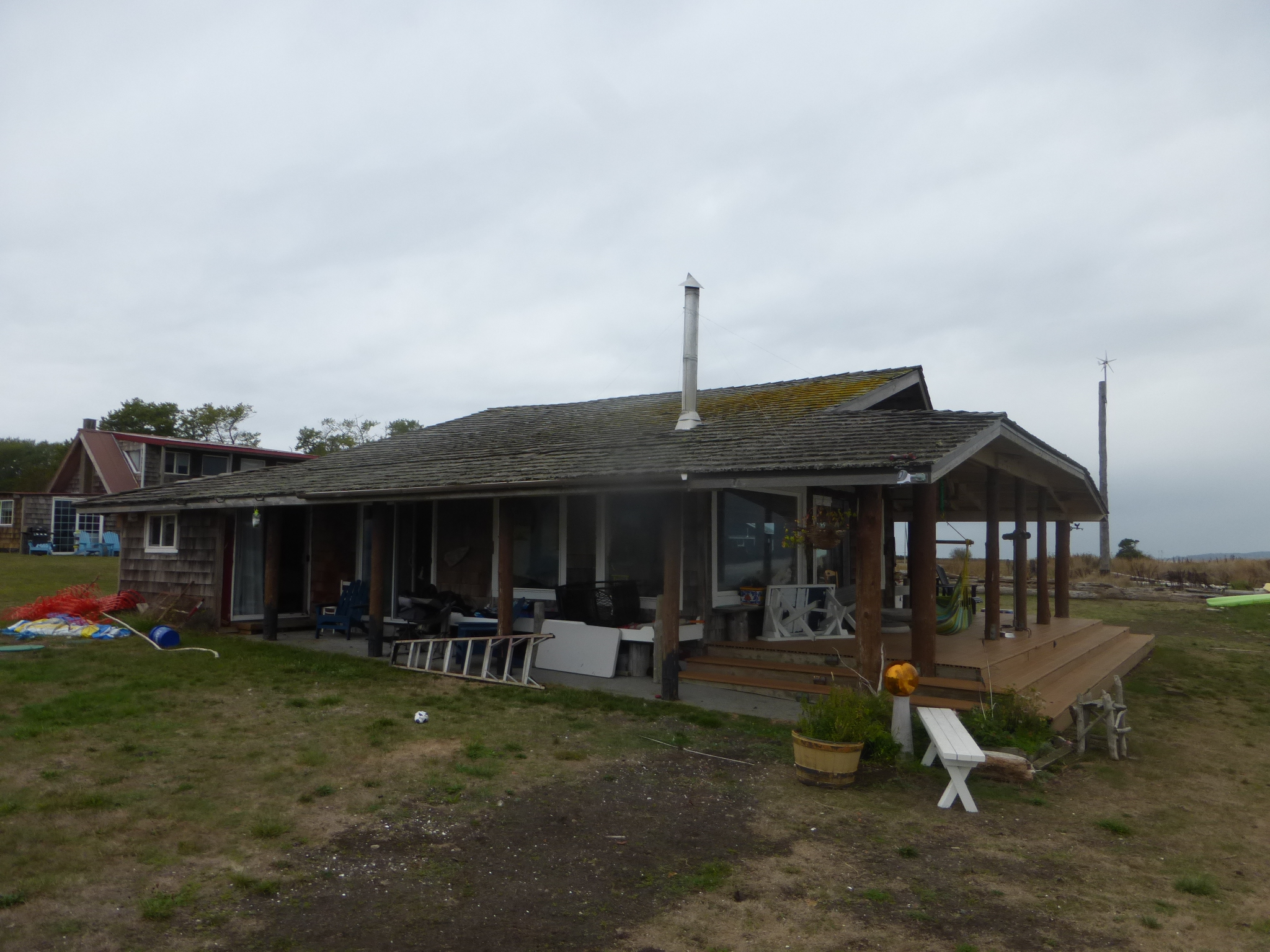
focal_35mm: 24
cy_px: 476
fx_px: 881
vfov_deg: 56.8
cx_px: 635
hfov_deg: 71.6
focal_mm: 4.3
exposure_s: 1/400
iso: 100
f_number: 3.5
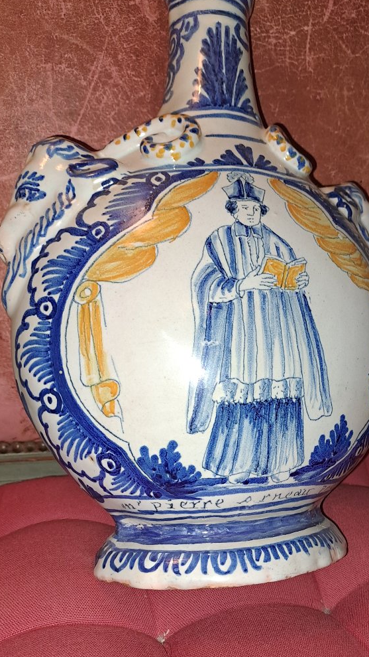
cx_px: 270
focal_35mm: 33
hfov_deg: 35.0
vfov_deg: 59.0
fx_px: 574
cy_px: 391
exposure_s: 1/50
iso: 160
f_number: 1.8
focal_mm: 4.65
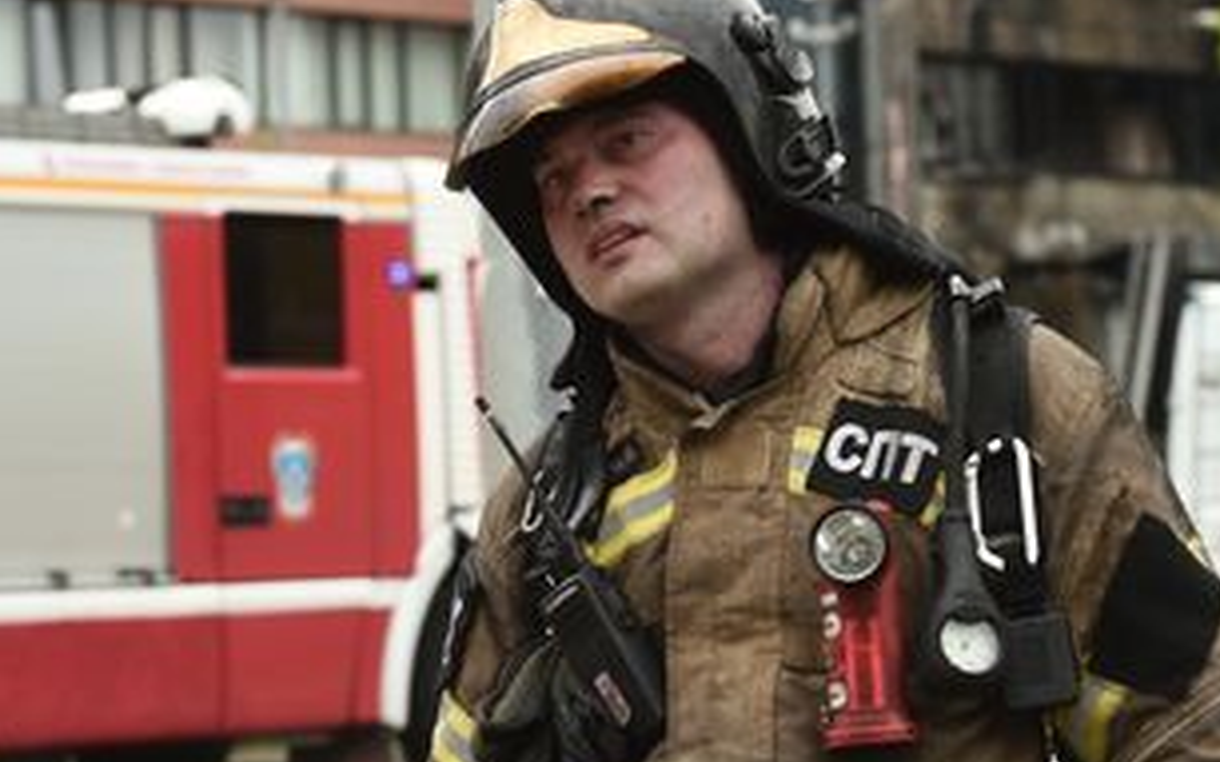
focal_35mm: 163
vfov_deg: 8.0
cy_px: 630
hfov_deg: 12.8
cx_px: 682
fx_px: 5418
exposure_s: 1/250
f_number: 4.5
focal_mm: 70
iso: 400
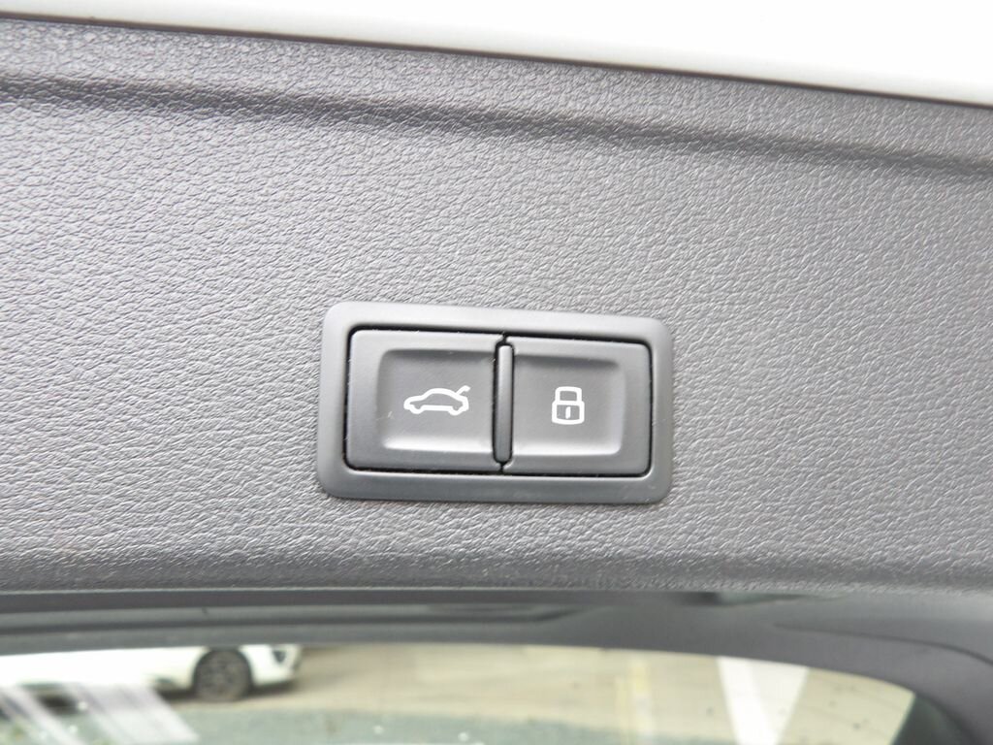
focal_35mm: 33
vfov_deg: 42.9
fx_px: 947
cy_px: 372
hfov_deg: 55.4
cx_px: 496
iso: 199
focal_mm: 5.9
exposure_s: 1/33
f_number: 3.6
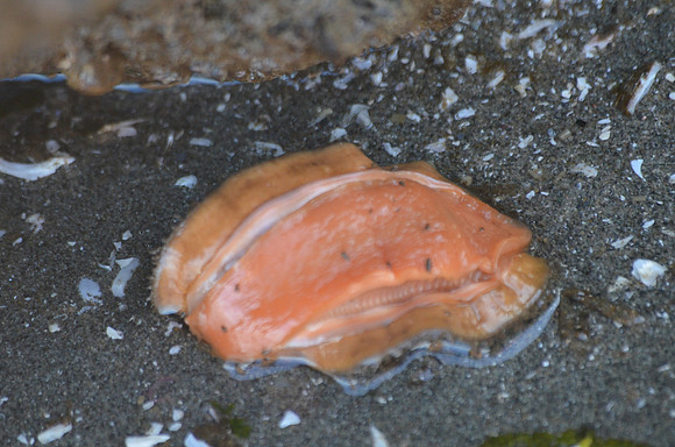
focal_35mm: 450
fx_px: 8419
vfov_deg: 3.0
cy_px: 224
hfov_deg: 4.6
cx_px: 338
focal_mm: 300
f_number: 5.6
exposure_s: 1/320
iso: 1600
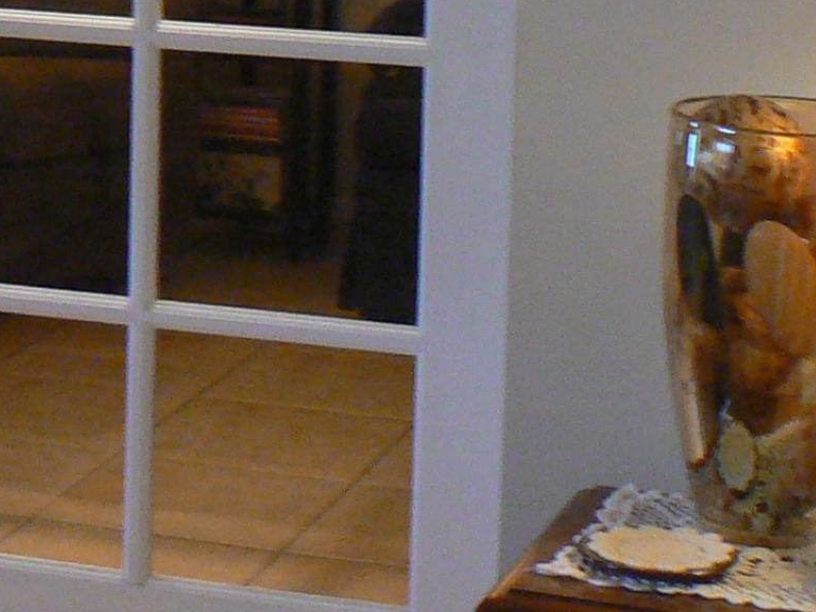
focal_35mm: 138
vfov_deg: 10.4
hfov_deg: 13.8
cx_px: -232
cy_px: -290
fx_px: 3253
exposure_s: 1/25
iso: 200
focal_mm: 6
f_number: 2.8
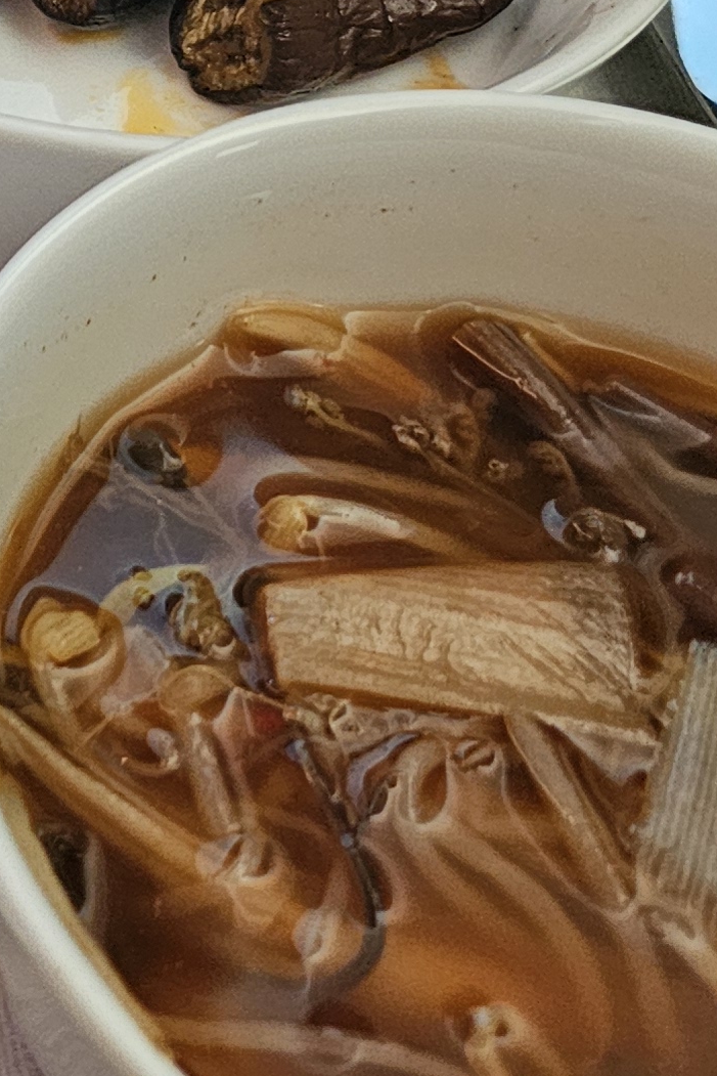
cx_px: -676
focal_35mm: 91
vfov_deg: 21.5
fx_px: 2718
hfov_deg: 13.2
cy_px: -28
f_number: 1.7
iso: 640
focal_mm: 6.3
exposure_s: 1/33.3
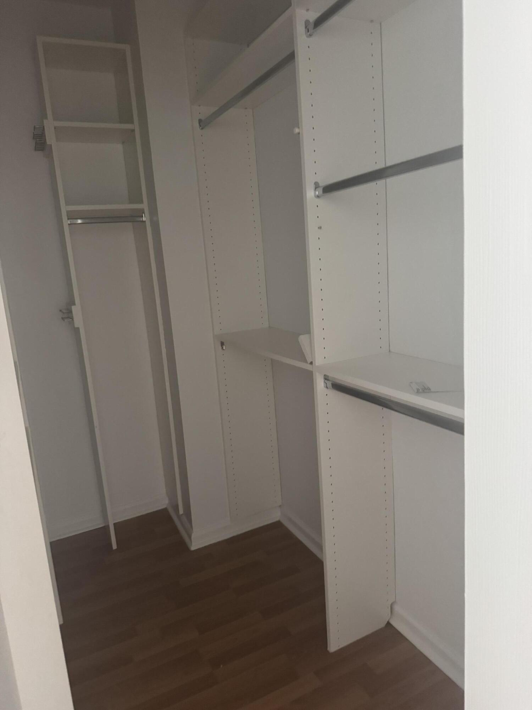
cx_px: 266
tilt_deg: -6.1
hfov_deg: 56.8
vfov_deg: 71.6
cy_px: 355
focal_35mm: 24
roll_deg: +3.9
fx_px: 492
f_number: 1.78
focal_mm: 6.76
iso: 800
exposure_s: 1/40
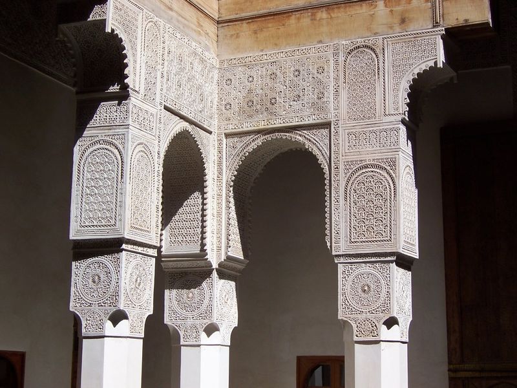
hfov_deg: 26.7
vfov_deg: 20.2
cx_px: 258
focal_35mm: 73
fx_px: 1090
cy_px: 194
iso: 80
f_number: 4.8
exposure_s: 1/500
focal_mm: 12.1
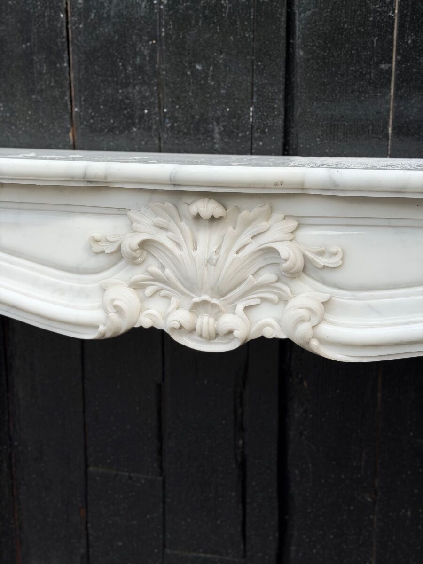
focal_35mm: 48
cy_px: 282
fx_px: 782
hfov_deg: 30.3
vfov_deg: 39.7
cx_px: 212
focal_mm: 6.76
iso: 64
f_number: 1.78
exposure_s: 1/1608
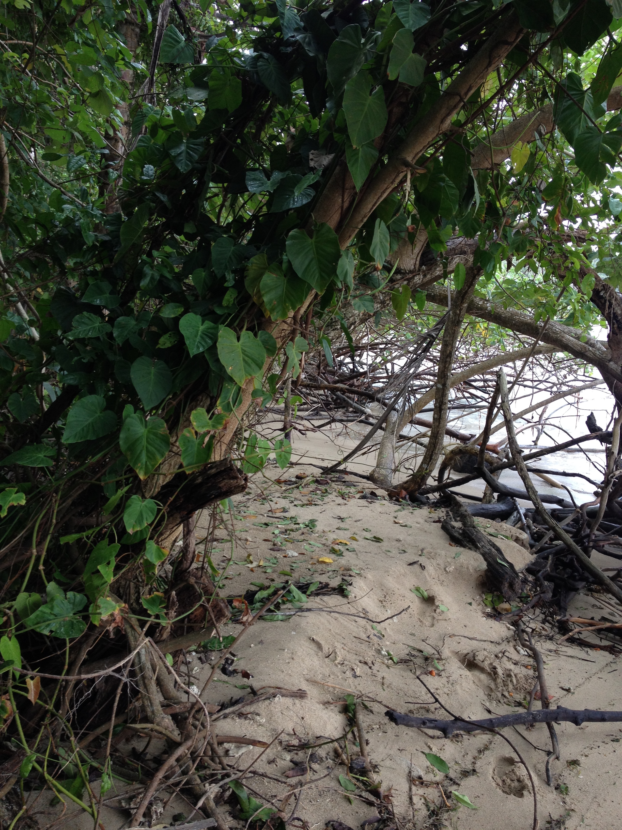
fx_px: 839
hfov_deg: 40.7
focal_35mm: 35
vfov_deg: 52.6
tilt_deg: -11.3
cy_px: 415
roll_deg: +2.4
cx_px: 311
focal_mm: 4.28
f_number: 2.4
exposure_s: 1/60
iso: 64
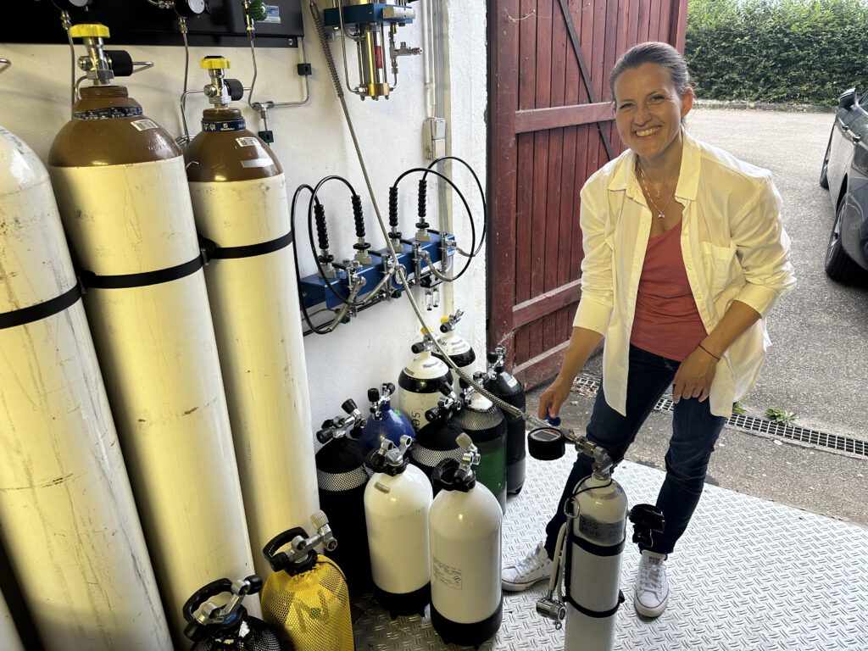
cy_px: 326
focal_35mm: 24
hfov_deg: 71.6
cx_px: 434
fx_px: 602
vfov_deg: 56.8
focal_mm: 6.86
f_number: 1.78
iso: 125
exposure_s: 1/50
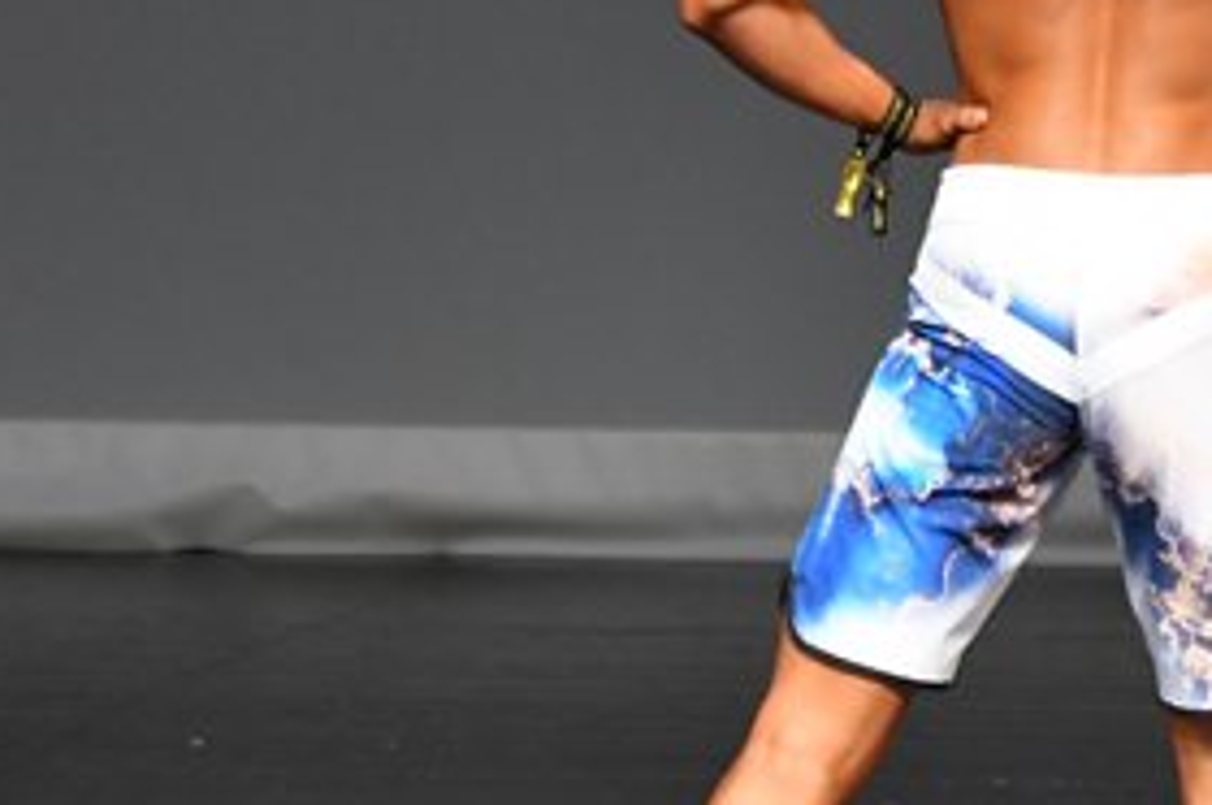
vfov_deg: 1.4
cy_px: 338
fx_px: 32114
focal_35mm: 955
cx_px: 1305
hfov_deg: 2.2
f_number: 5.6
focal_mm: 230
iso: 2800
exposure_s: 1/400
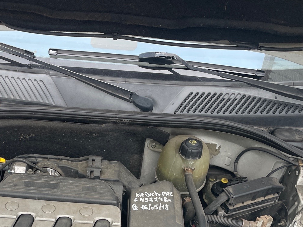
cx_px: 99
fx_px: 438
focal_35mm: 50
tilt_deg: -45.3
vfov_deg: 27.7
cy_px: 216
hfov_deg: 37.7
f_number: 1.6
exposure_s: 1/121
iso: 64
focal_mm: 4.2
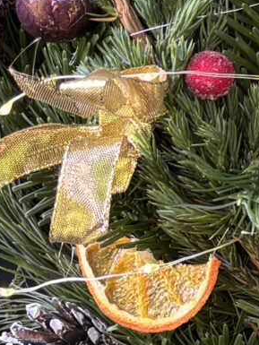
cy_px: 37
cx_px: 650
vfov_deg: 11.4
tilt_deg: -4.1
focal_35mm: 173
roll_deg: -0.3
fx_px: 1725
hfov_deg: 7.9
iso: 50
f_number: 1.6
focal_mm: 5.96
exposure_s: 1/121
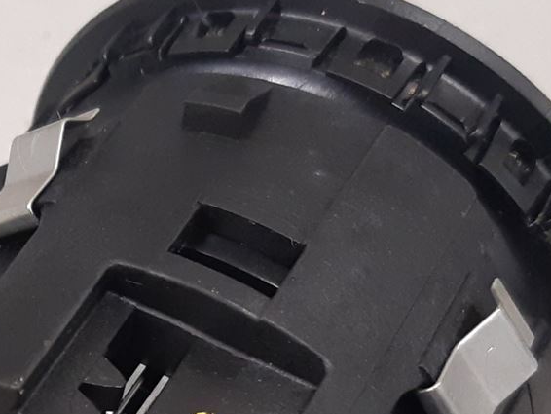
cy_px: 491
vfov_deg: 15.2
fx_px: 1497
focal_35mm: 94
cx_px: -30
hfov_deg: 20.1
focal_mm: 3.93
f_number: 1.7
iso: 250
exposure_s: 1/50
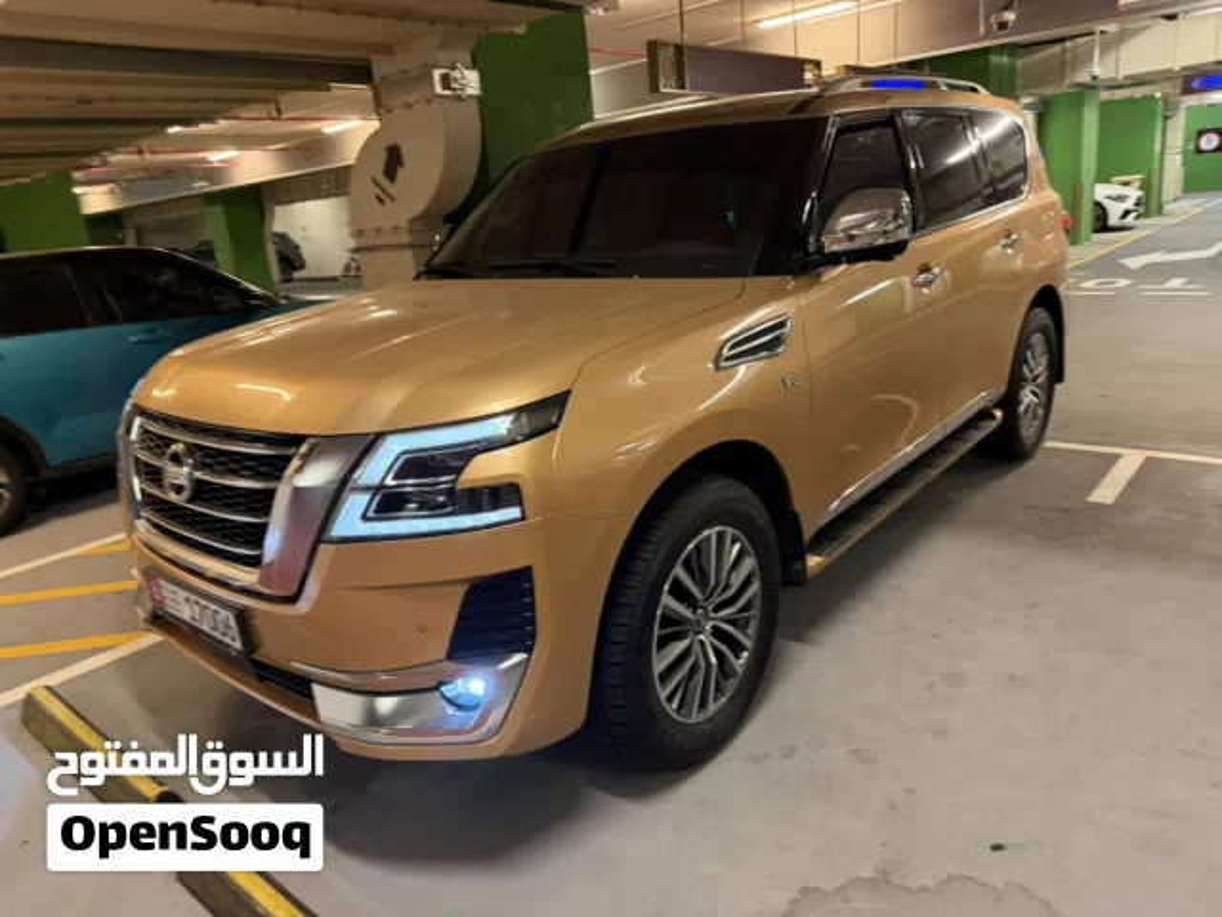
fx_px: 847
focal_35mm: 24
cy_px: 458
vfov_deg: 56.8
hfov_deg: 71.6
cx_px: 611
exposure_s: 1/50
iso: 500
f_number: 1.78
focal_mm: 6.76
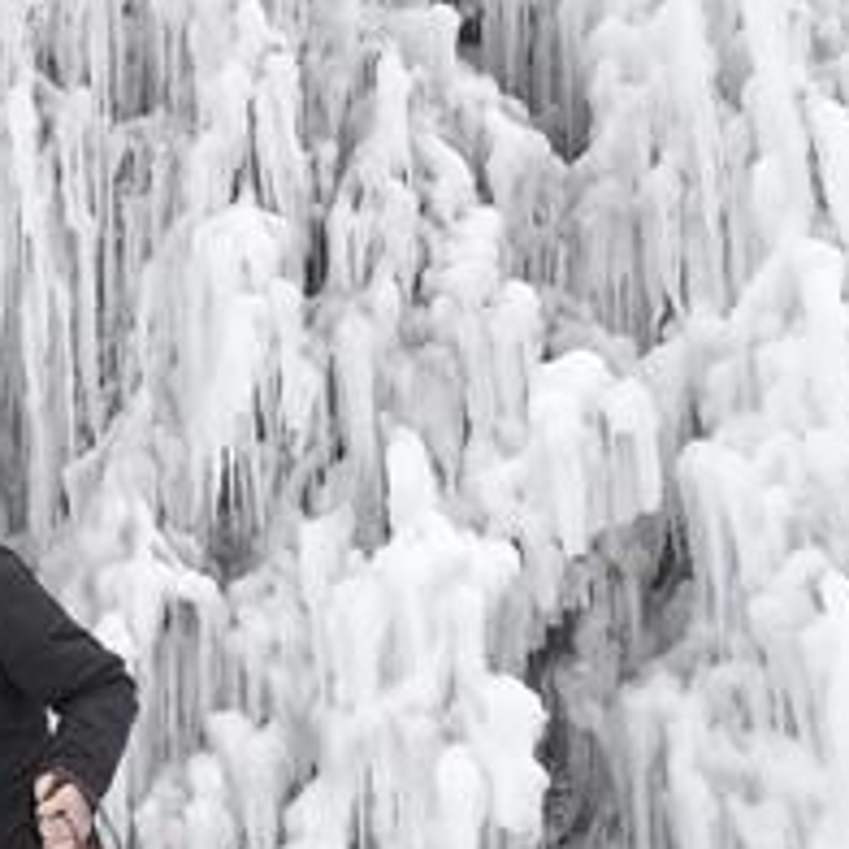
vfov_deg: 37.4
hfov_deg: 34.1
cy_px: 518
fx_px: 1249
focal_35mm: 45
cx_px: -4
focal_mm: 16
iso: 250
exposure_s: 1/500
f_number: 4
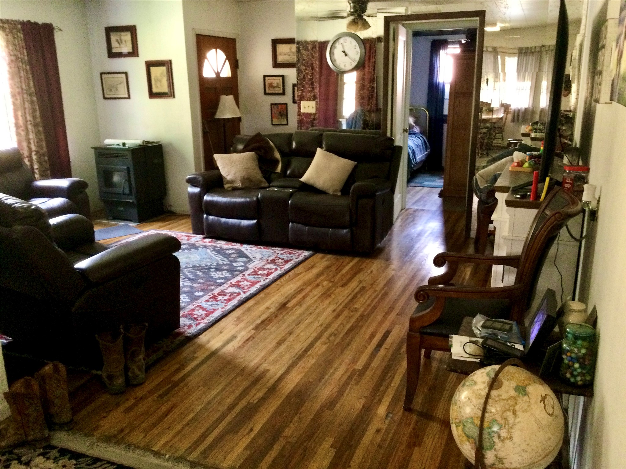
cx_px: 313
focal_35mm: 31
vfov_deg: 45.4
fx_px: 561
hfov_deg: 58.4
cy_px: 234
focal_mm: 3.3
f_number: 2.4
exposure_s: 1/17
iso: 200
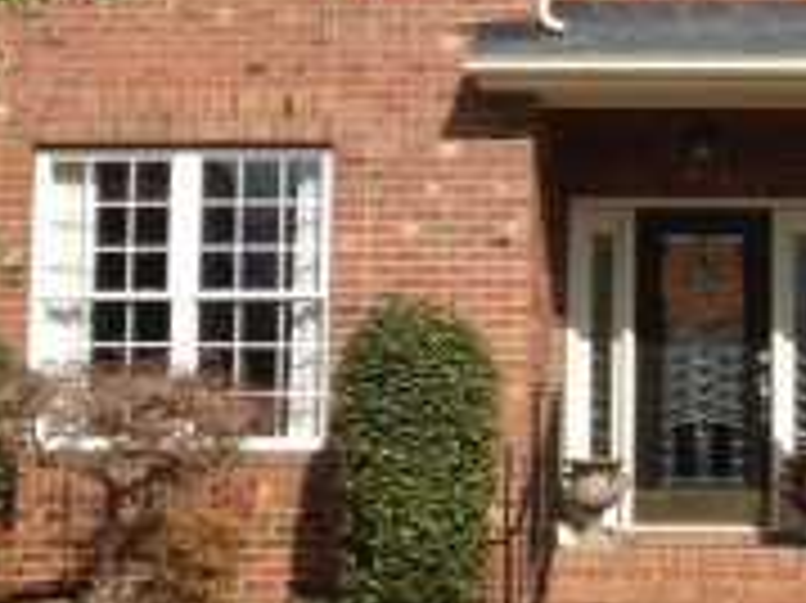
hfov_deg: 15.6
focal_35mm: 125
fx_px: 2909
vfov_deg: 11.8
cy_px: 148
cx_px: 671
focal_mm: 4.28
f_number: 2.4
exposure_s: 1/1672
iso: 50
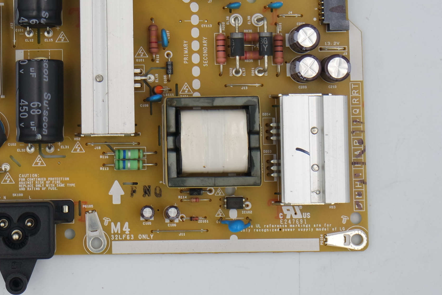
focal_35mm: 104
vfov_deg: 13.1
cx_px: 97
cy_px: 48
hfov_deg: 19.5
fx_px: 1277
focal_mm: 22
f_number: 5
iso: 200
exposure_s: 1/125
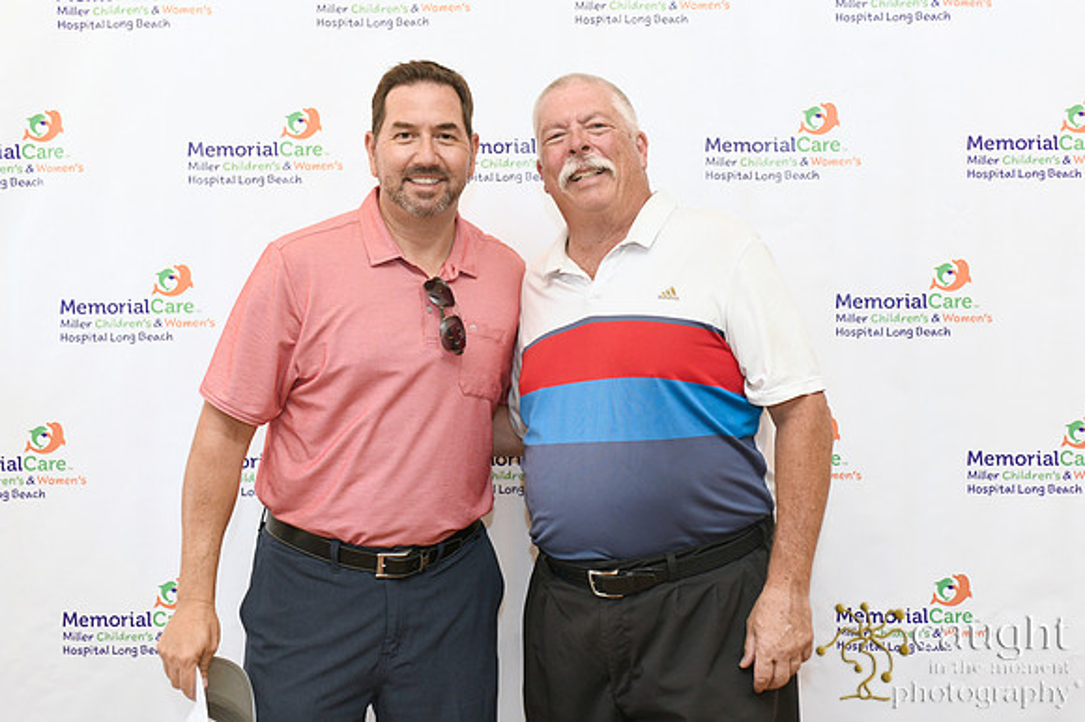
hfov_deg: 46.4
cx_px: 542
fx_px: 1265
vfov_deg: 31.9
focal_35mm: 42
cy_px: 361
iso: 1250
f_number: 3.2
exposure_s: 1/100
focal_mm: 42
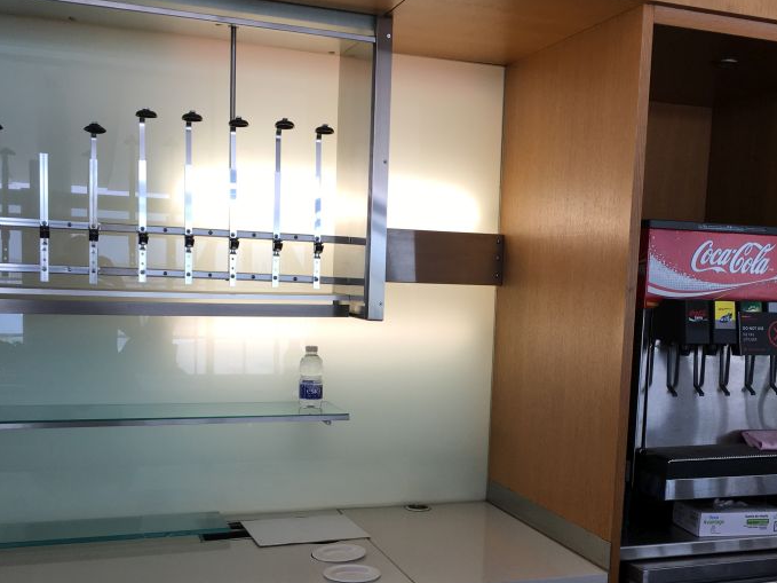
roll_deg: -1.4
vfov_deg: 34.8
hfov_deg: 45.7
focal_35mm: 41
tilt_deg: -5.0
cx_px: 437
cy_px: 391
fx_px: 920
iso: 25
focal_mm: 4.15
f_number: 2.2
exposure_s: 1/40
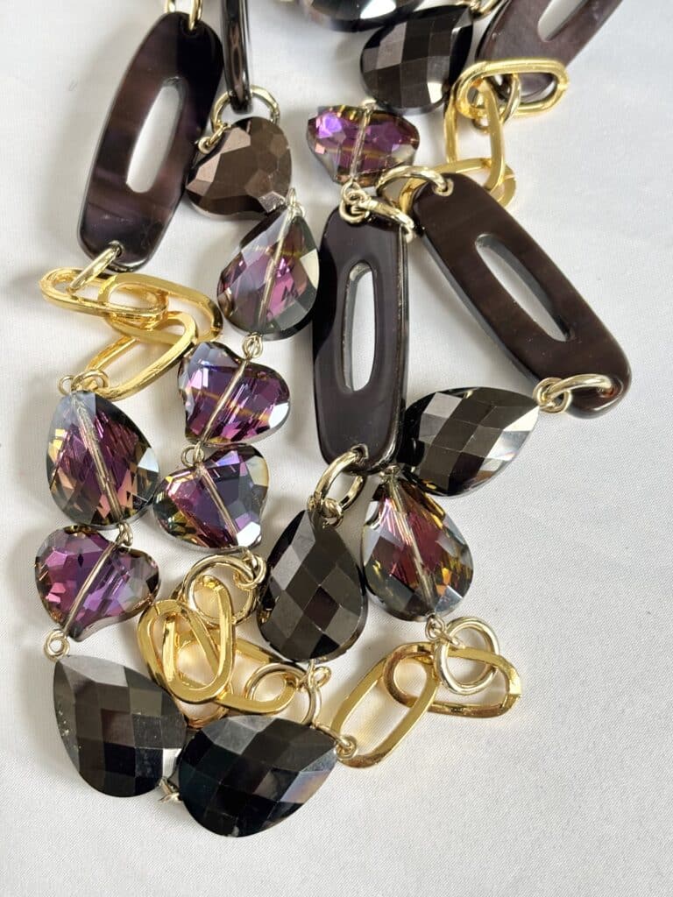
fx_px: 1348
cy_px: 448
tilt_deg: -72.7
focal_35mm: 52
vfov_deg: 36.8
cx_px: 336
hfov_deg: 28.0
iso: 50
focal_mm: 5.96
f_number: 1.6
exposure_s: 1/63
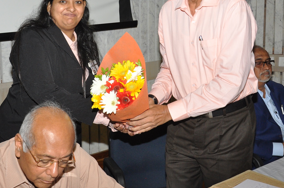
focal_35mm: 58
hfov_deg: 34.5
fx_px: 457
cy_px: 46
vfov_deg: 23.1
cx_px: 128
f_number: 6.3
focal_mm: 24
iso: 1000
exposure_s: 1/125
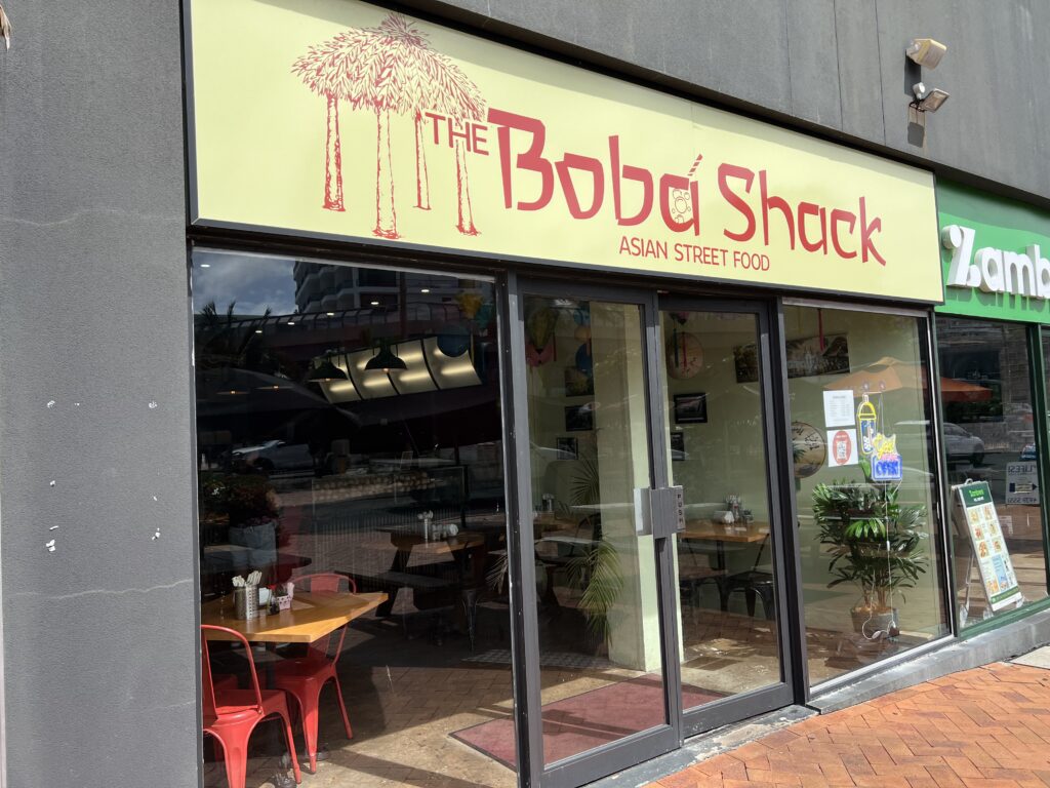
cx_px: 525
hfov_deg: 67.3
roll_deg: +3.3
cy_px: 394
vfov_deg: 53.1
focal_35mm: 26
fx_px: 789
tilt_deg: +2.7
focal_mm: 5.7
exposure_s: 1/3571
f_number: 1.5
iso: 50
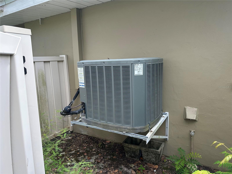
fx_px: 161
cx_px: 116
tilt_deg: -9.9
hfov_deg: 71.6
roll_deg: +0.6
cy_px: 87
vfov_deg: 56.8
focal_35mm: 24
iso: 80
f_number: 1.78
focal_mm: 6.86
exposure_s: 1/564
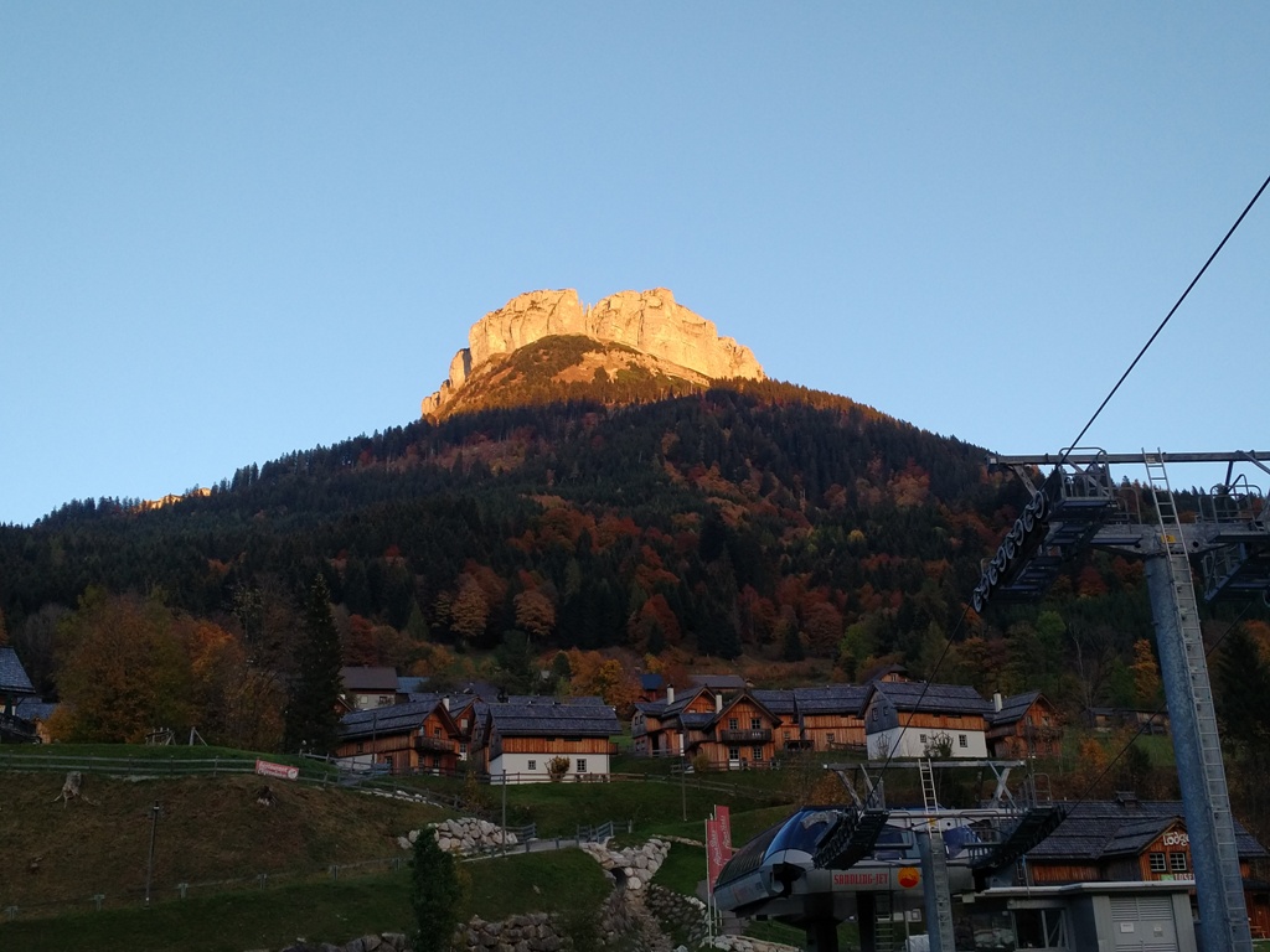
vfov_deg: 51.4
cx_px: 635
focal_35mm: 27
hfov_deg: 65.3
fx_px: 991
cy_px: 476
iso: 50
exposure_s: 1/176
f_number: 2.2
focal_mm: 4.75
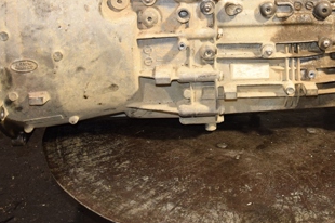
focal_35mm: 65
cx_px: 256
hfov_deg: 30.4
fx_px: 605
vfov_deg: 20.4
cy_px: 15
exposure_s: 1/125
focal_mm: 21
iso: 800
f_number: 5
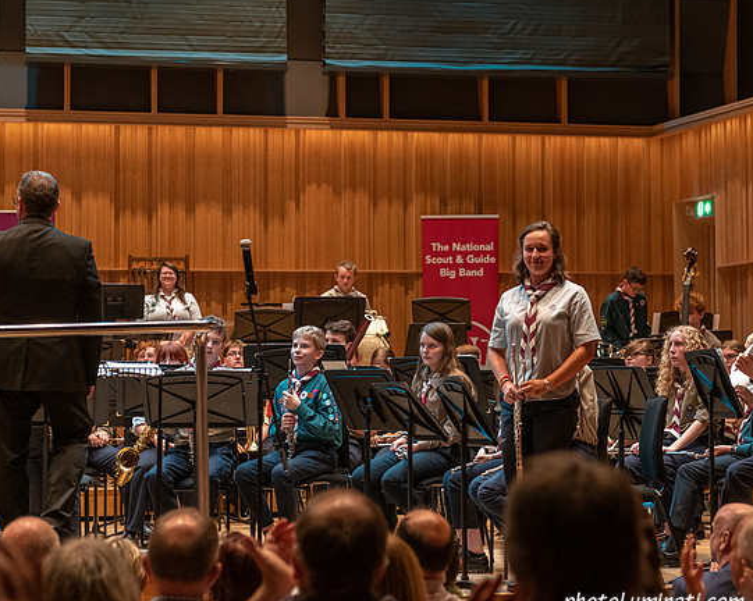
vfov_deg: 15.7
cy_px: 305
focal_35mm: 98
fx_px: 2182
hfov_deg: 19.5
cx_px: 535
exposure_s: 1/125
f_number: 3.5
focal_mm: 70
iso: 2000
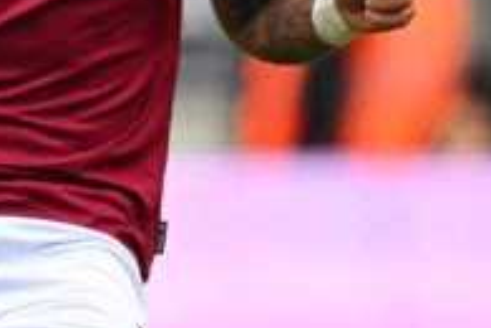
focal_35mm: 2874
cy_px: 196
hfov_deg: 0.7
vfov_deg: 0.5
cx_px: -3
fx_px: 39195
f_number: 4
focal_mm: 560
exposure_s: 1/1250
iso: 560
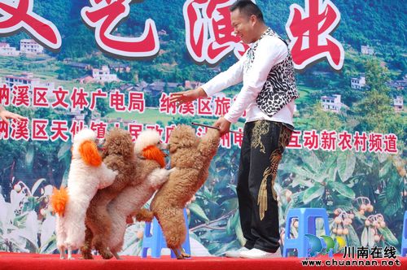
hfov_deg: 24.6
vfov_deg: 16.5
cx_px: 204
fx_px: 931
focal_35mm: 82
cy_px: 135
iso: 400
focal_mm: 55
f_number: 10
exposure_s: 1/400
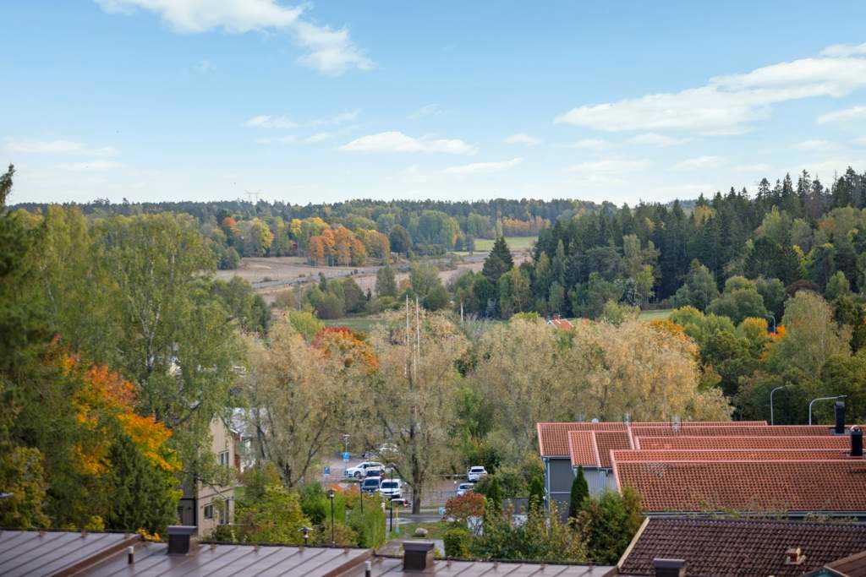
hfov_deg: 14.4
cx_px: 433
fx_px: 3416
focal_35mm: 142
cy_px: 288
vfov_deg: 9.7
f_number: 2.8
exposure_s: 1/640
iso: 100
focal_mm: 142
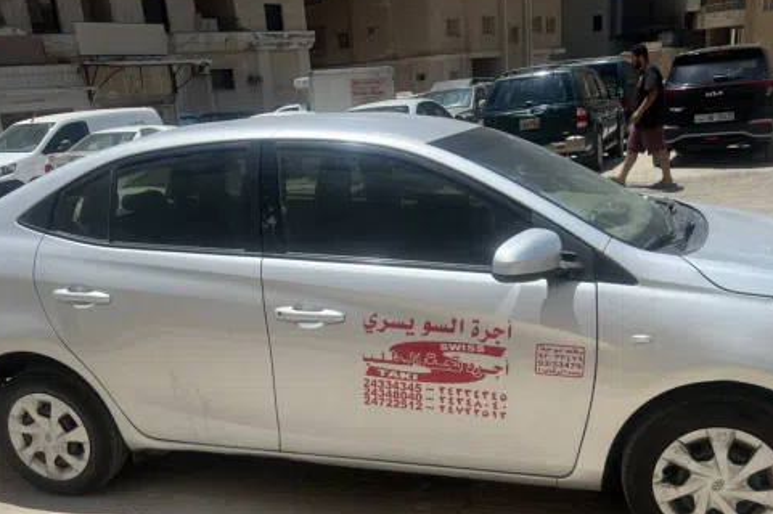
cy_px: 363
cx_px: 392
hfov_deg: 53.2
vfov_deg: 36.2
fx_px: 772
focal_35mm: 36
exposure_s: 1/5587
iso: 50
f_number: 1.5
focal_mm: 5.7
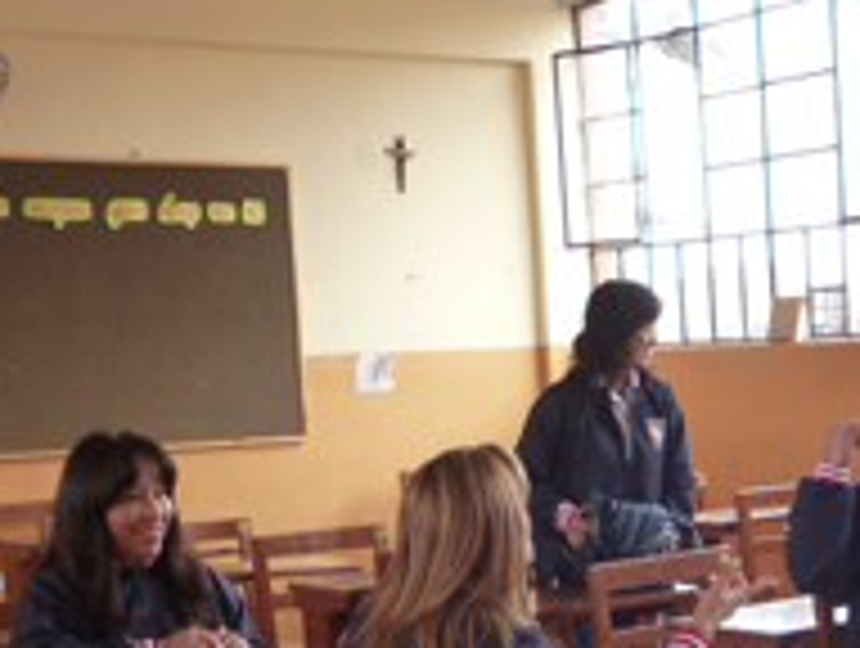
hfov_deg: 24.1
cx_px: 756
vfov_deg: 18.2
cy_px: 650
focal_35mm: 79
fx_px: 1966
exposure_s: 1/60
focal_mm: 5
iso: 160
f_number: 3.1
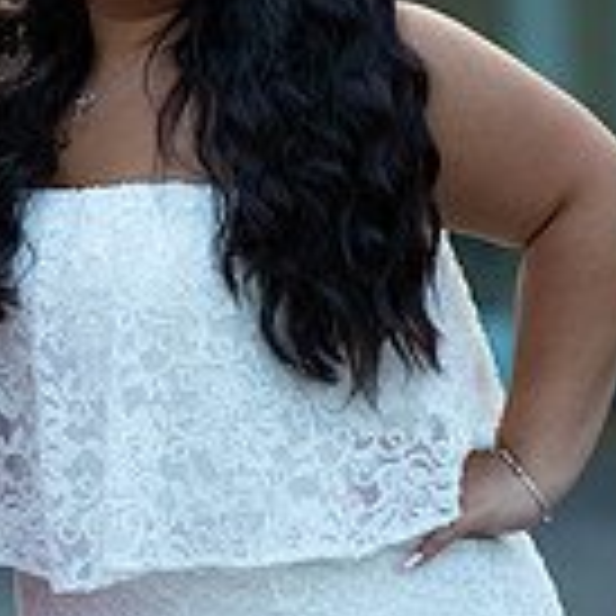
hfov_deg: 7.4
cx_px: -11
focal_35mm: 237
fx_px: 4772
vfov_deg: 7.4
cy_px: 310
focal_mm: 85
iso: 250
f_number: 2
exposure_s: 1/1000
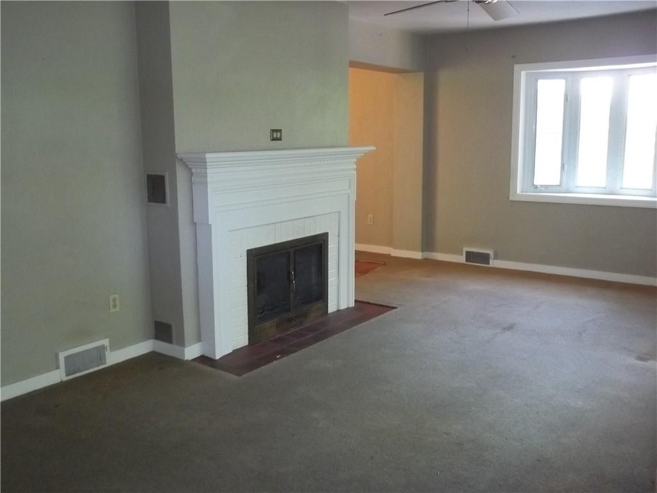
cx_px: 328
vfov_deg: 42.9
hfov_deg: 55.4
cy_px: 246
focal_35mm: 33
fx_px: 626
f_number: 3.3
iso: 320
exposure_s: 1/30
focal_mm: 5.9
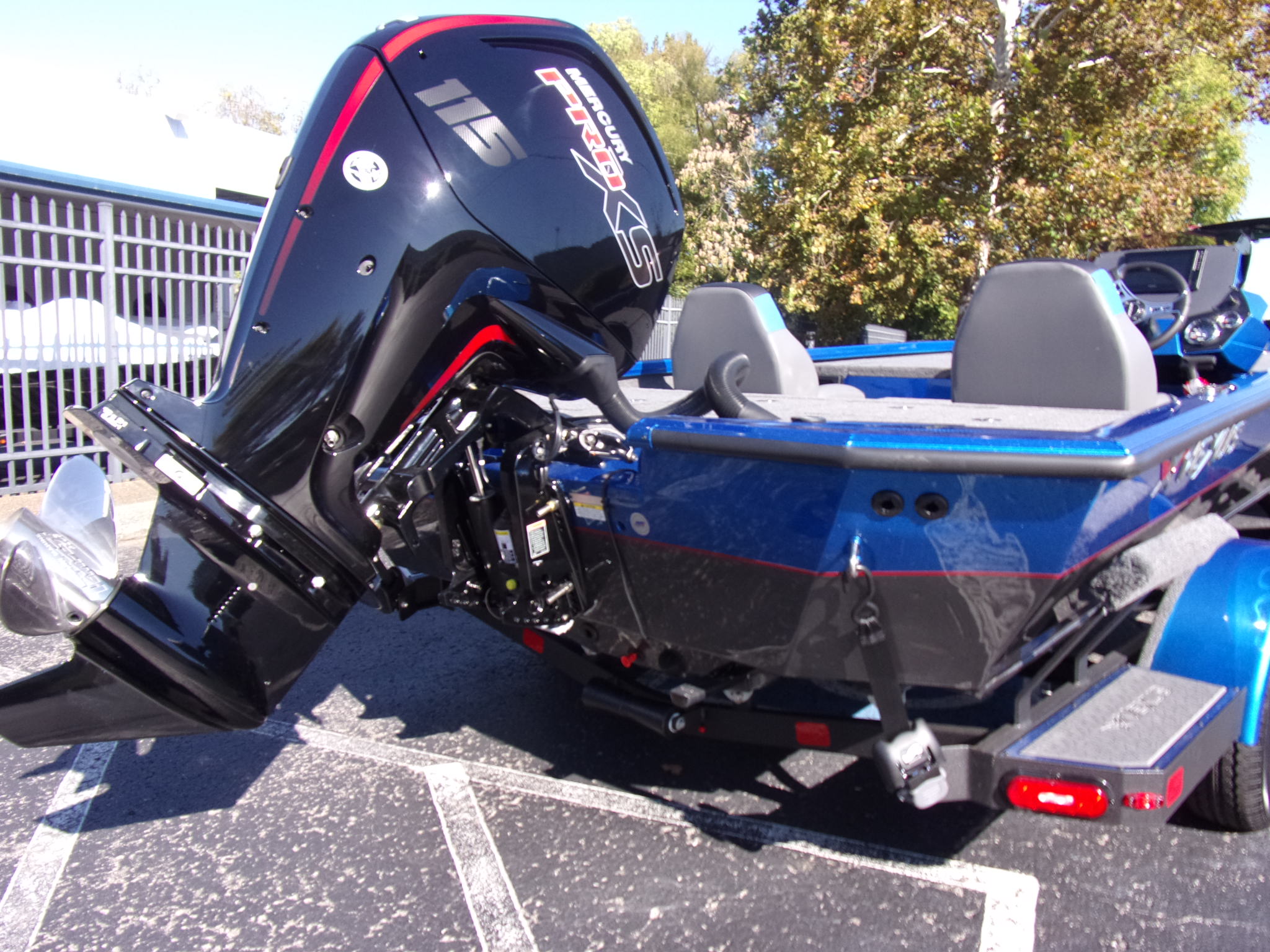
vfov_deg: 56.8
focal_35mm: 24
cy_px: 476
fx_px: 881
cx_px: 635
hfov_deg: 71.6
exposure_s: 1/320
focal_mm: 4.3
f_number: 3.3
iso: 80
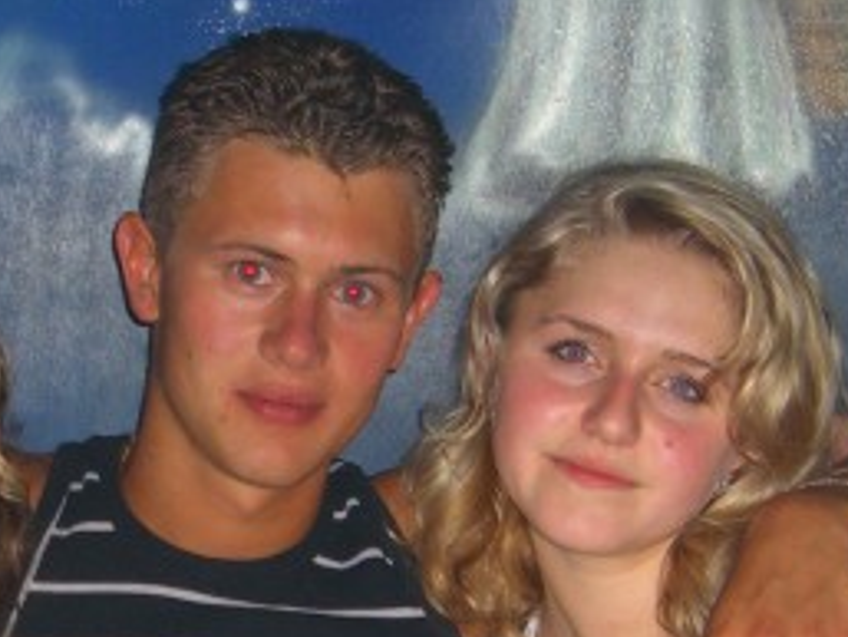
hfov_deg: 13.7
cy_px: 663
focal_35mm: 143
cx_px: 211
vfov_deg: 10.3
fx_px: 3505
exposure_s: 1/60
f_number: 3.1
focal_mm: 9.5
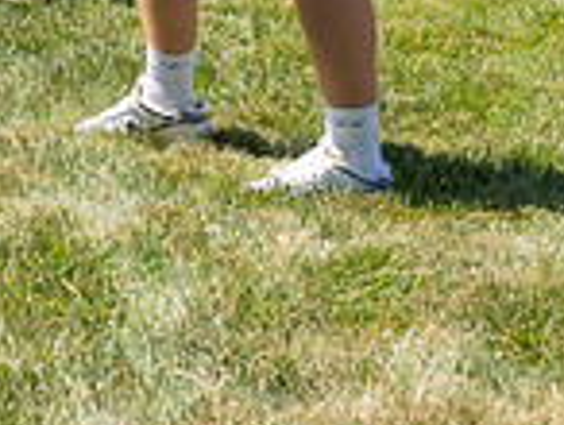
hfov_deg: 11.1
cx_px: -433
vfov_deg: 8.7
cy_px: -284
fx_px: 2709
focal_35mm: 166
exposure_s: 1/800
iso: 640
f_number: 8
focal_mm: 29
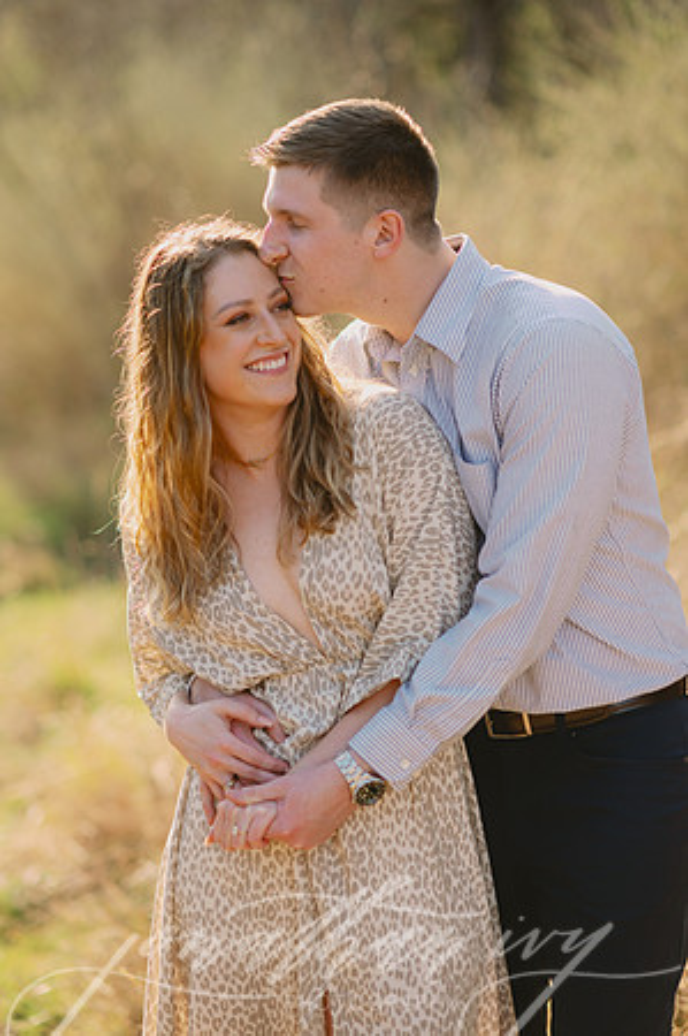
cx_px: 344
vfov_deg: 23.9
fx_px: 2442
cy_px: 518
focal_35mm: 85
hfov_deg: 16.0
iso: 100
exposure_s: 1/2000
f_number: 2
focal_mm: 85
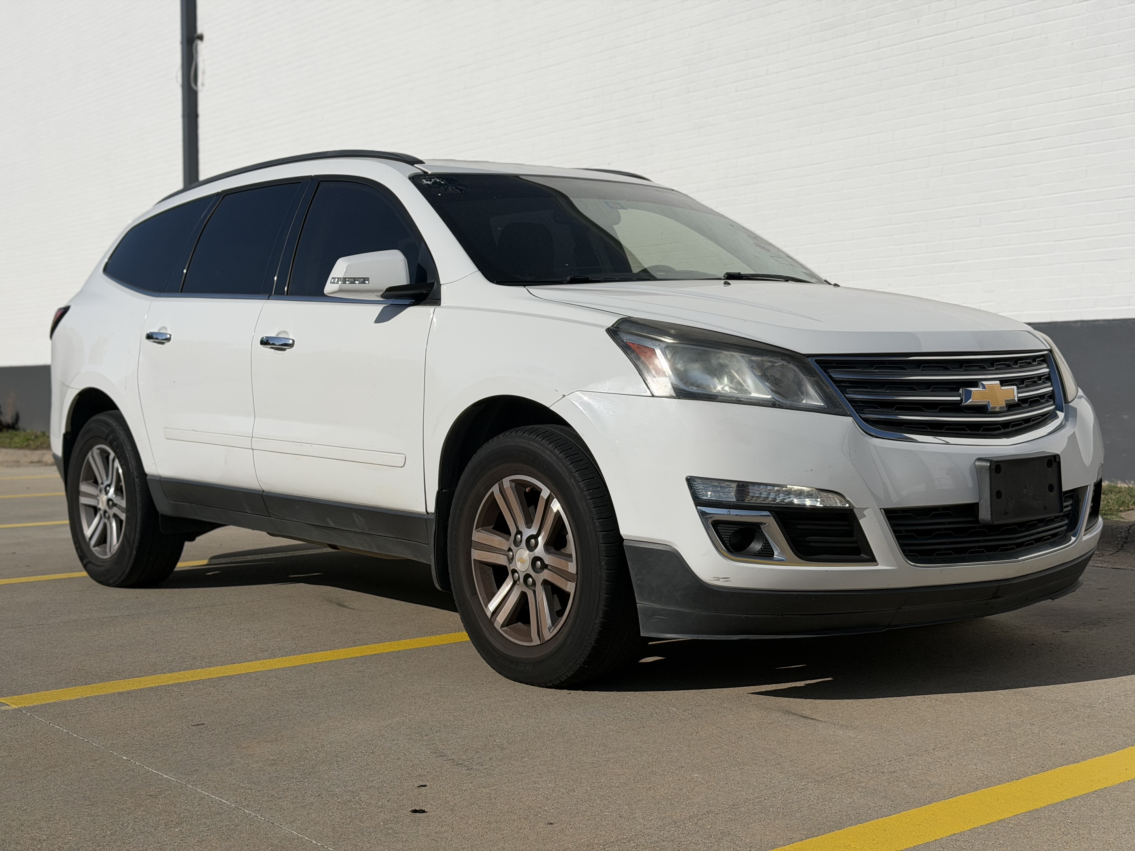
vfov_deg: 30.3
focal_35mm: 48
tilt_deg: -0.8
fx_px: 1574
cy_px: 426
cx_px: 568
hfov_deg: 39.7
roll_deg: +0.6
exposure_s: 1/16129
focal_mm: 6.76
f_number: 1.78
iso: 64
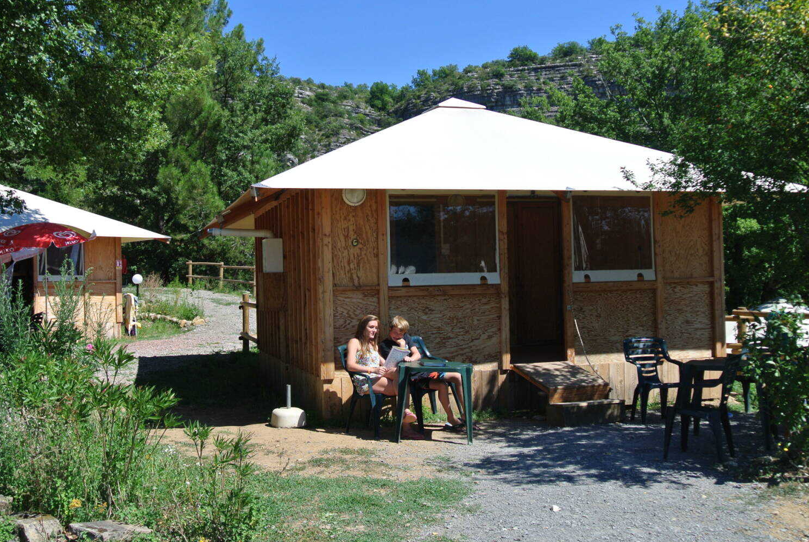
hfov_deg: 49.5
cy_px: 267
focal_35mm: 39
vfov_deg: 34.3
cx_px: 387
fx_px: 877
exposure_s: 1/640
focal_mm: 13.6
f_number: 4.5
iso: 100
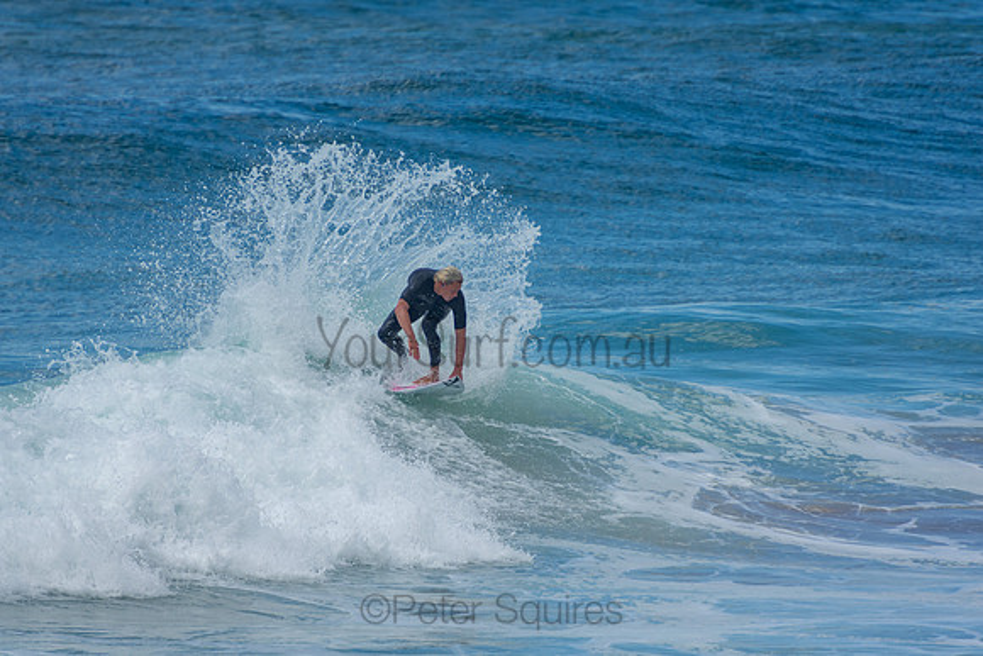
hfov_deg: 3.4
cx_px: 492
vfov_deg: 2.3
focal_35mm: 600
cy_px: 328
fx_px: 16386
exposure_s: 1/1250
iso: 180
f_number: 5.6
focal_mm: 400
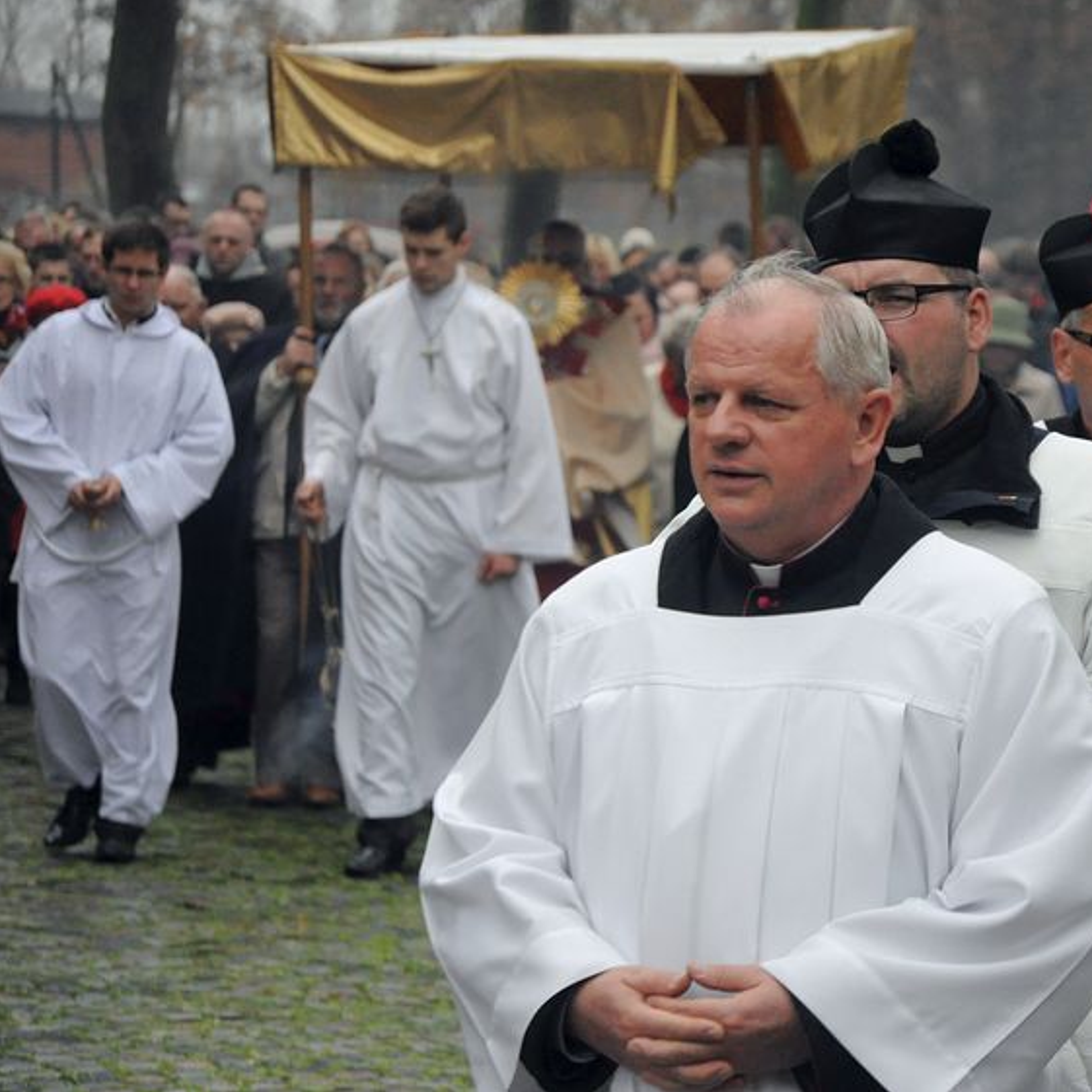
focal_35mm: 203
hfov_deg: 8.6
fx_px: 7232
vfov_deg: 8.6
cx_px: 792
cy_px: 544
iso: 1600
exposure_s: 1/640
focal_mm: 105
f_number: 6.3
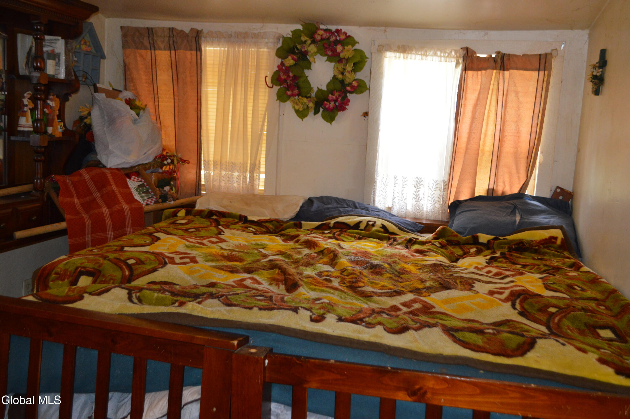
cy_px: 210
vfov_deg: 36.8
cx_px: 315
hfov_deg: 53.2
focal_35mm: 36
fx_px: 629
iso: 800
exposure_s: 1/60
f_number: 4
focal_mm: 24
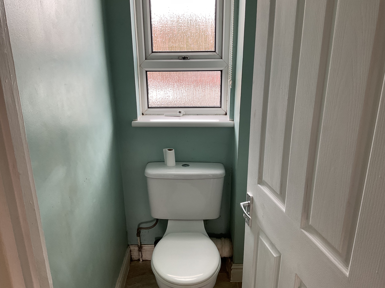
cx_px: 192
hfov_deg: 61.7
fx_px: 323
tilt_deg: -17.8
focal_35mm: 29
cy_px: 144
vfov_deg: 48.2
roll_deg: +0.2
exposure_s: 1/120
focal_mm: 3
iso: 64
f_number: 1.8
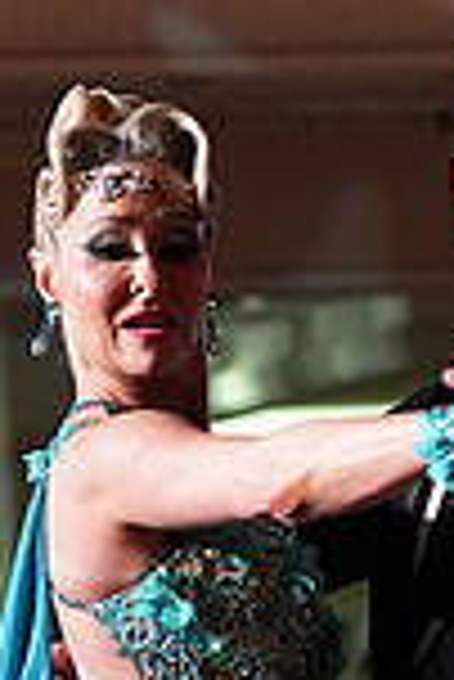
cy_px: 982
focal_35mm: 364
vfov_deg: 5.6
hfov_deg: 3.8
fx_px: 6869
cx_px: 276
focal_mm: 95
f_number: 5
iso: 6400
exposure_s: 1/400
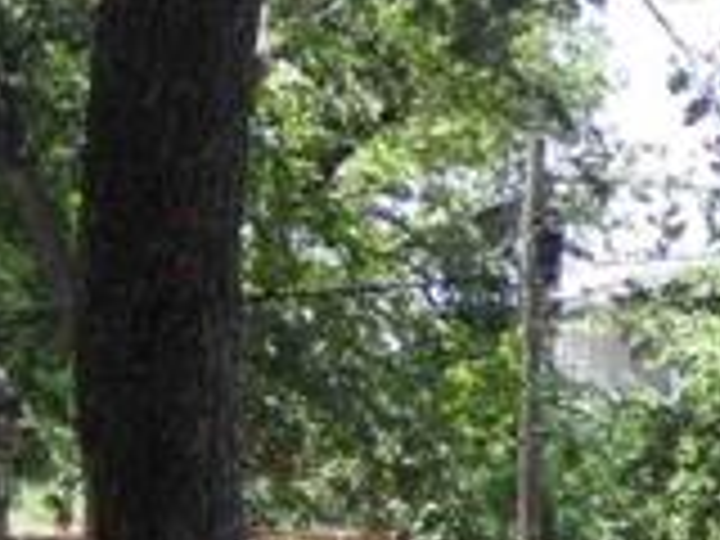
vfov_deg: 9.3
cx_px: 1566
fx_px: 3203
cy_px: 927
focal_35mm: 154
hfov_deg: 11.3
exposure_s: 1/250
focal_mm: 3.9
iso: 80
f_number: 3.2
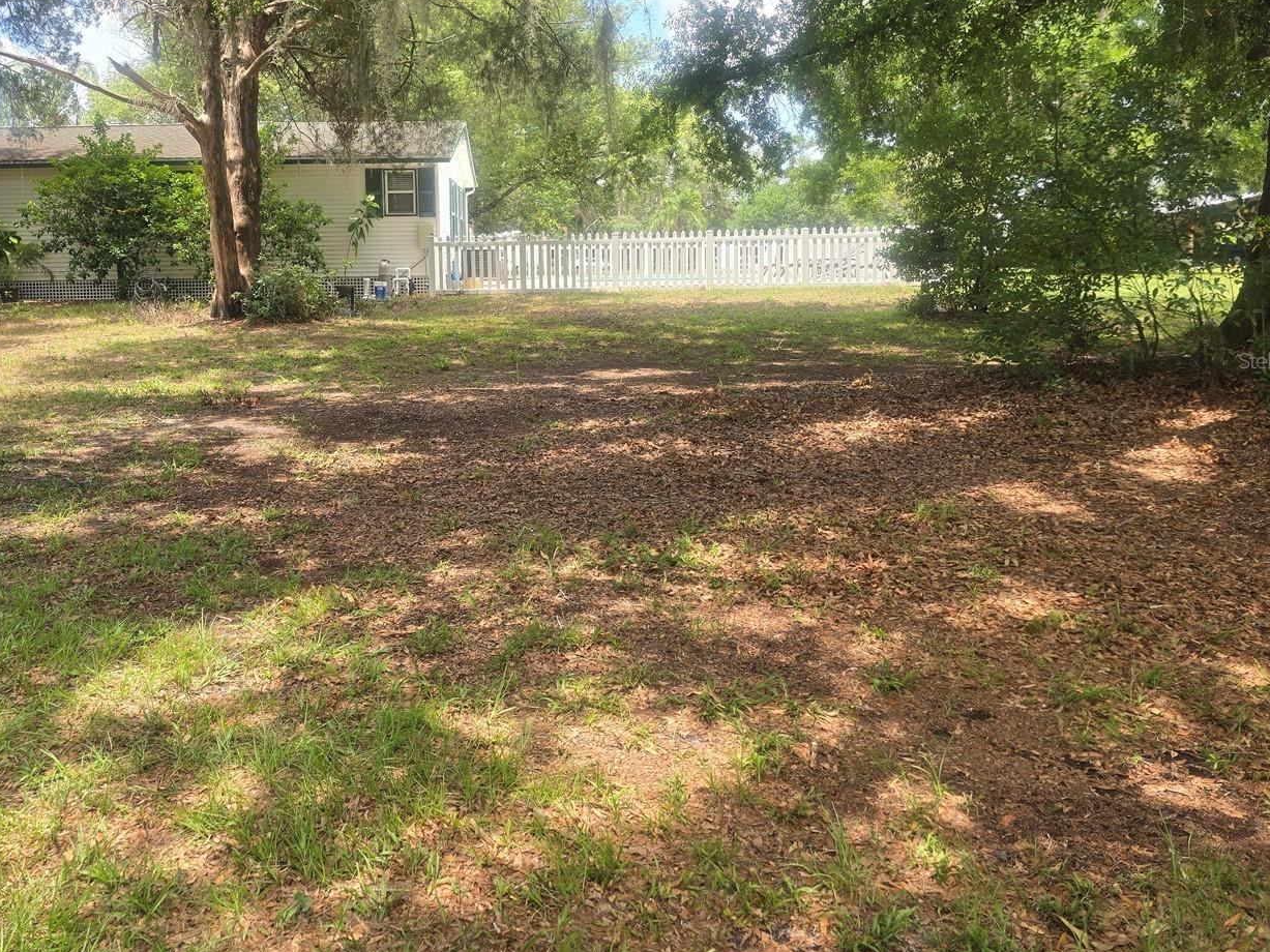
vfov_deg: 46.4
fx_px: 1101
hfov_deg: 59.5
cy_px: 360
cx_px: 508
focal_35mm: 30
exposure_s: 1/201
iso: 12
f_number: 1.7
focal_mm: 6.3
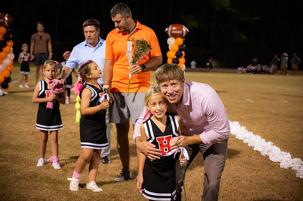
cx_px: 152
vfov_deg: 19.4
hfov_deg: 28.9
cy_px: 100
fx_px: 589
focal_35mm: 70
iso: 3200
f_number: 4
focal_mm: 70
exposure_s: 1/250
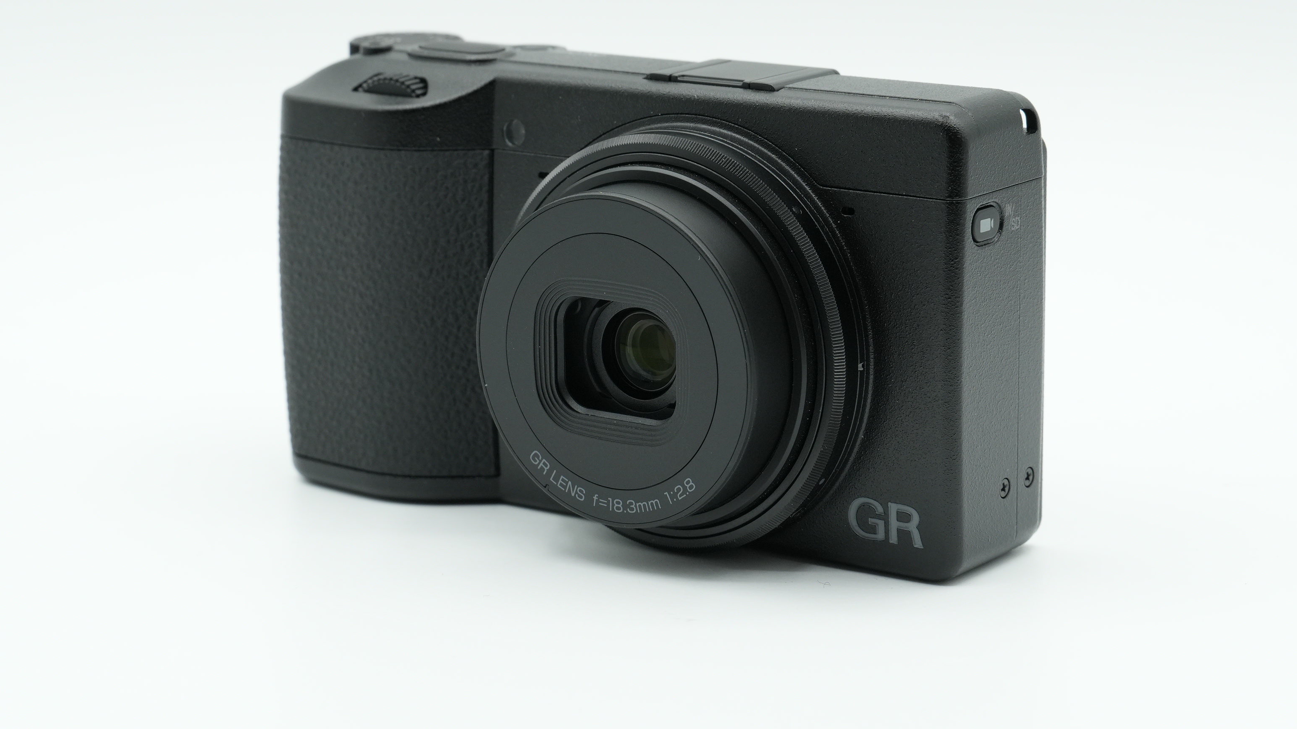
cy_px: 302
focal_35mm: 97
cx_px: 653
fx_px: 3319
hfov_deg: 22.1
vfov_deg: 12.5
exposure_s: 1/100
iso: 500
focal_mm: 61
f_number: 10
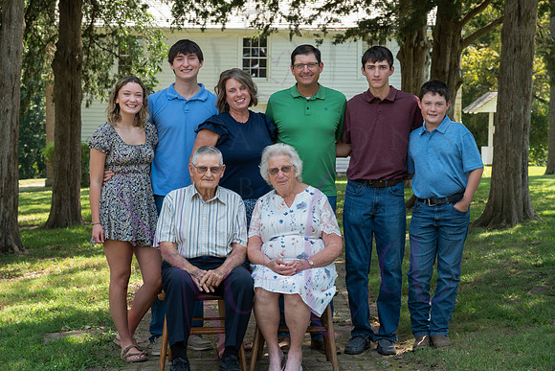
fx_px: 1172
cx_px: 278
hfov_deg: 26.6
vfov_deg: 18.0
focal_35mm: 76
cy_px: 186
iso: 400
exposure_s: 1/160
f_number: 8
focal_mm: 76
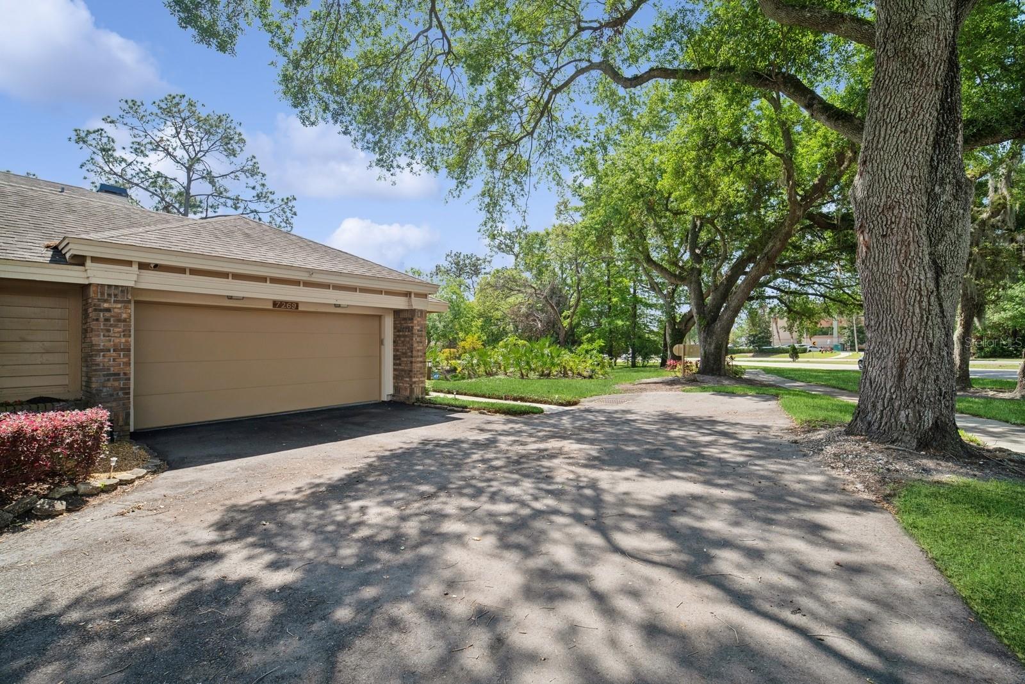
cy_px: 342
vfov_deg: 77.3
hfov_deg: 100.4
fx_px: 427
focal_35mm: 15
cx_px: 512
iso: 200
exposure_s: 1/160
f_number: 8
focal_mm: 15
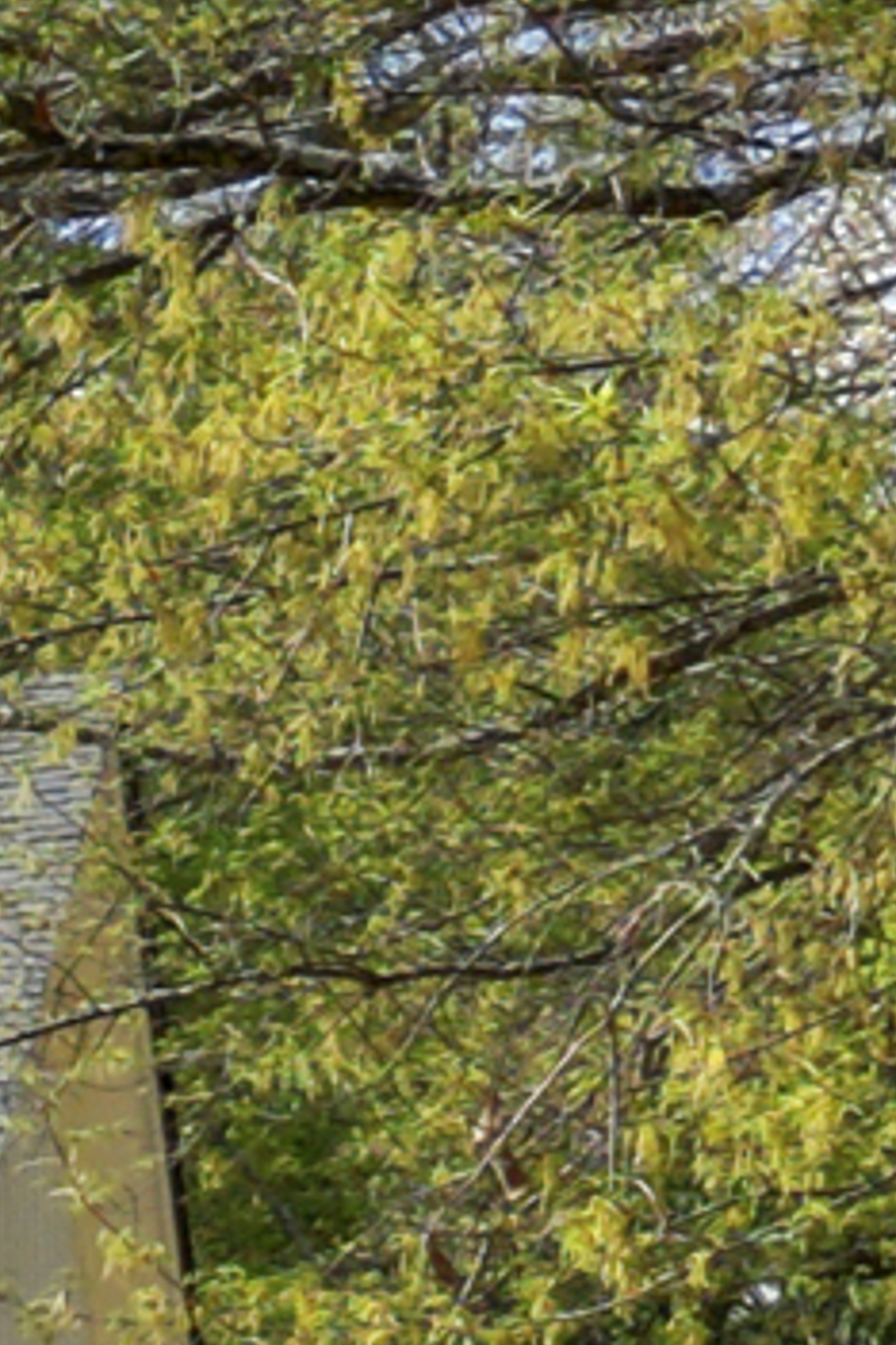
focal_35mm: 178
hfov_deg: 5.7
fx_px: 6645
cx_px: -3527
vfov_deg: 11.2
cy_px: 1903
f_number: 1.7
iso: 100
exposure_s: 1/2500
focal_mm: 6.72
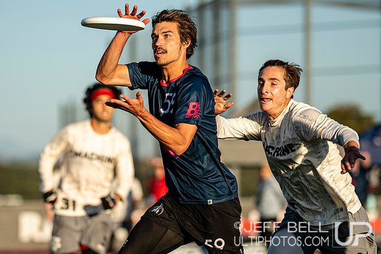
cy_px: 175
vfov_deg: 5.1
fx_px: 2853
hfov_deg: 7.6
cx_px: 171
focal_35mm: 270
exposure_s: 1/1250
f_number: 3.2
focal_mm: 175
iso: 100
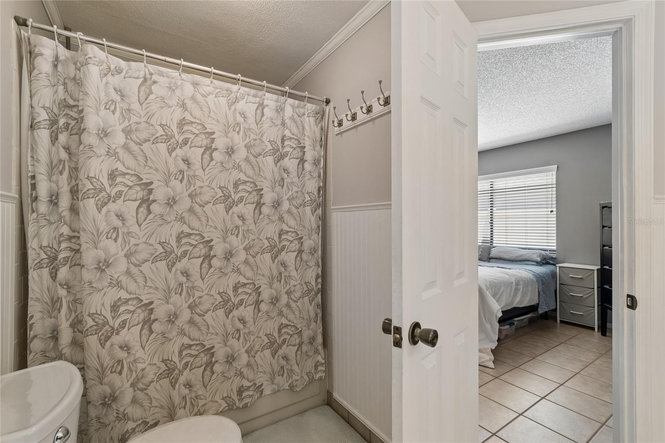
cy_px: 222
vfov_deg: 77.3
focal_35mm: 15
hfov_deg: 100.4
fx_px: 277
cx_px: 332
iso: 100
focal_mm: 10
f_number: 7.1
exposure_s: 1/4
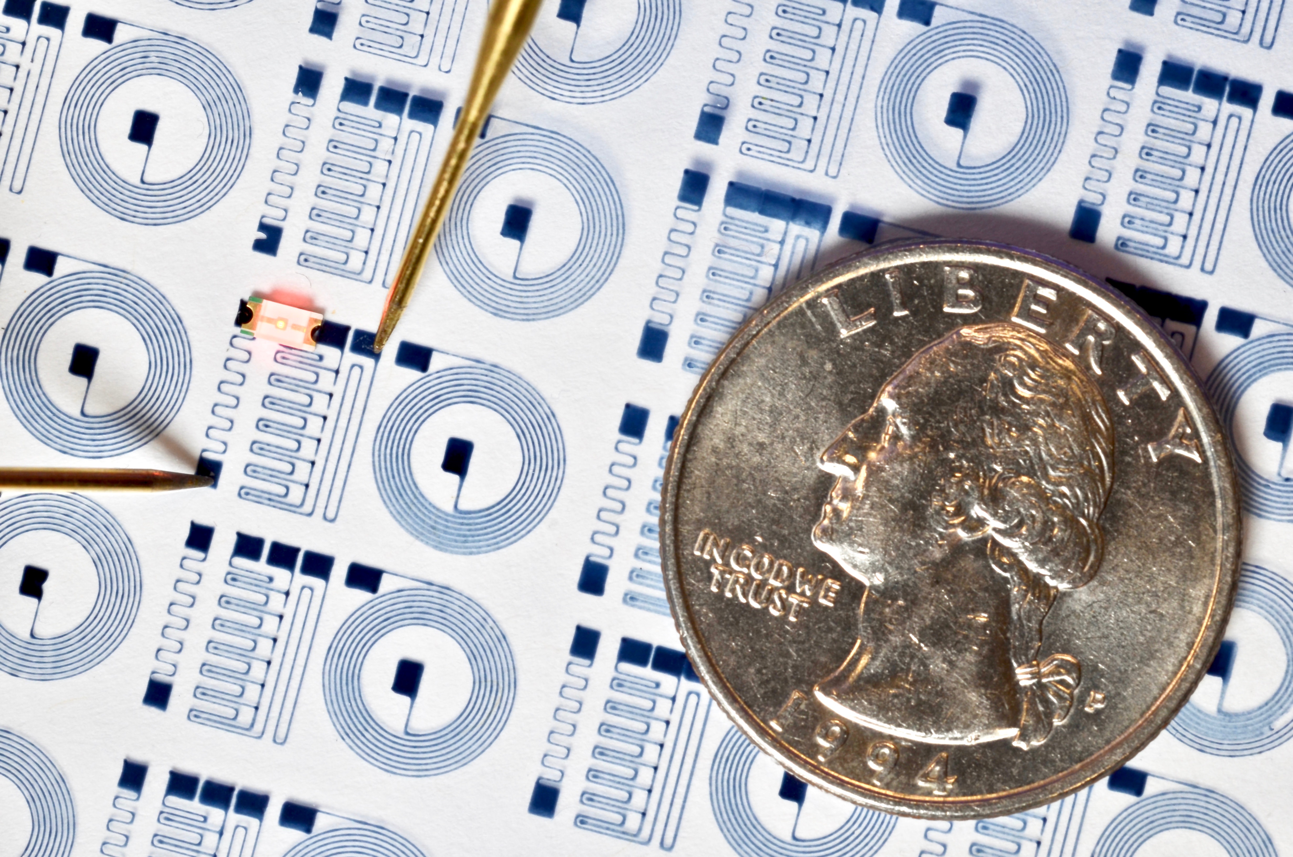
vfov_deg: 15.1
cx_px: 646
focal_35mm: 90
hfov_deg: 22.7
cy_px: 428
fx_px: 3226
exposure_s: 1/80
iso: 640
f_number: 18
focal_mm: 60
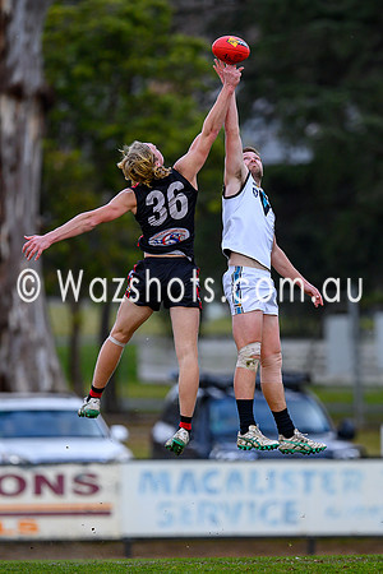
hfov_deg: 1.6
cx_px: 254
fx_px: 14087
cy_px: 315
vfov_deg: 2.3
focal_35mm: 883
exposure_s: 1/1250
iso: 640
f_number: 4
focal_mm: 500
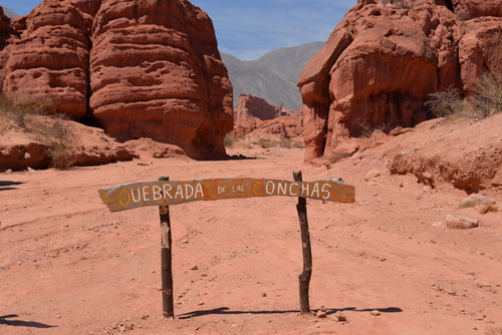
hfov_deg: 38.2
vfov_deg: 26.0
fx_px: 726
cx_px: 251
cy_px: 168
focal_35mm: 52
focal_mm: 52
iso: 100
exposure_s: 1/320
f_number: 9
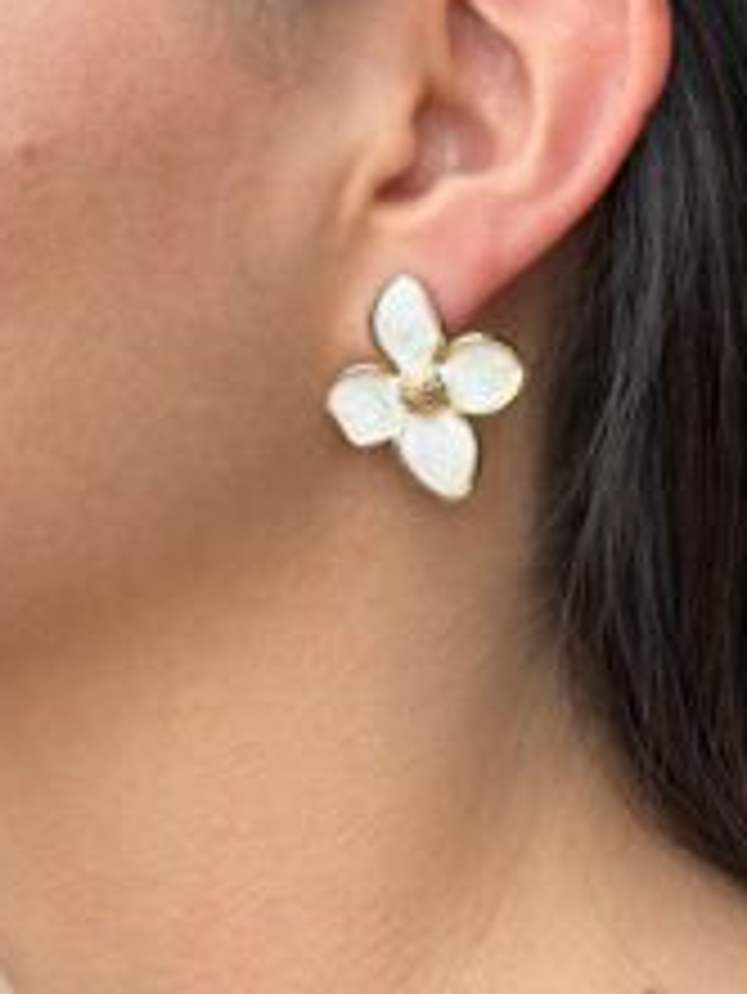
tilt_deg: -4.7
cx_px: 472
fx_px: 2501
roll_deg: +1.7
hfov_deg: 17.0
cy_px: 382
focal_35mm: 87
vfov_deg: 22.4
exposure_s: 1/129
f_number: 1.78
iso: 50
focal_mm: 6.76
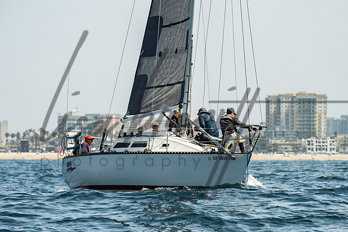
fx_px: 2514
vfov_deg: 5.3
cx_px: 177
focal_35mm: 260
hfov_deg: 7.9
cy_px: 135
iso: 320
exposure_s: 1/1600
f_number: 6.3
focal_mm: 165
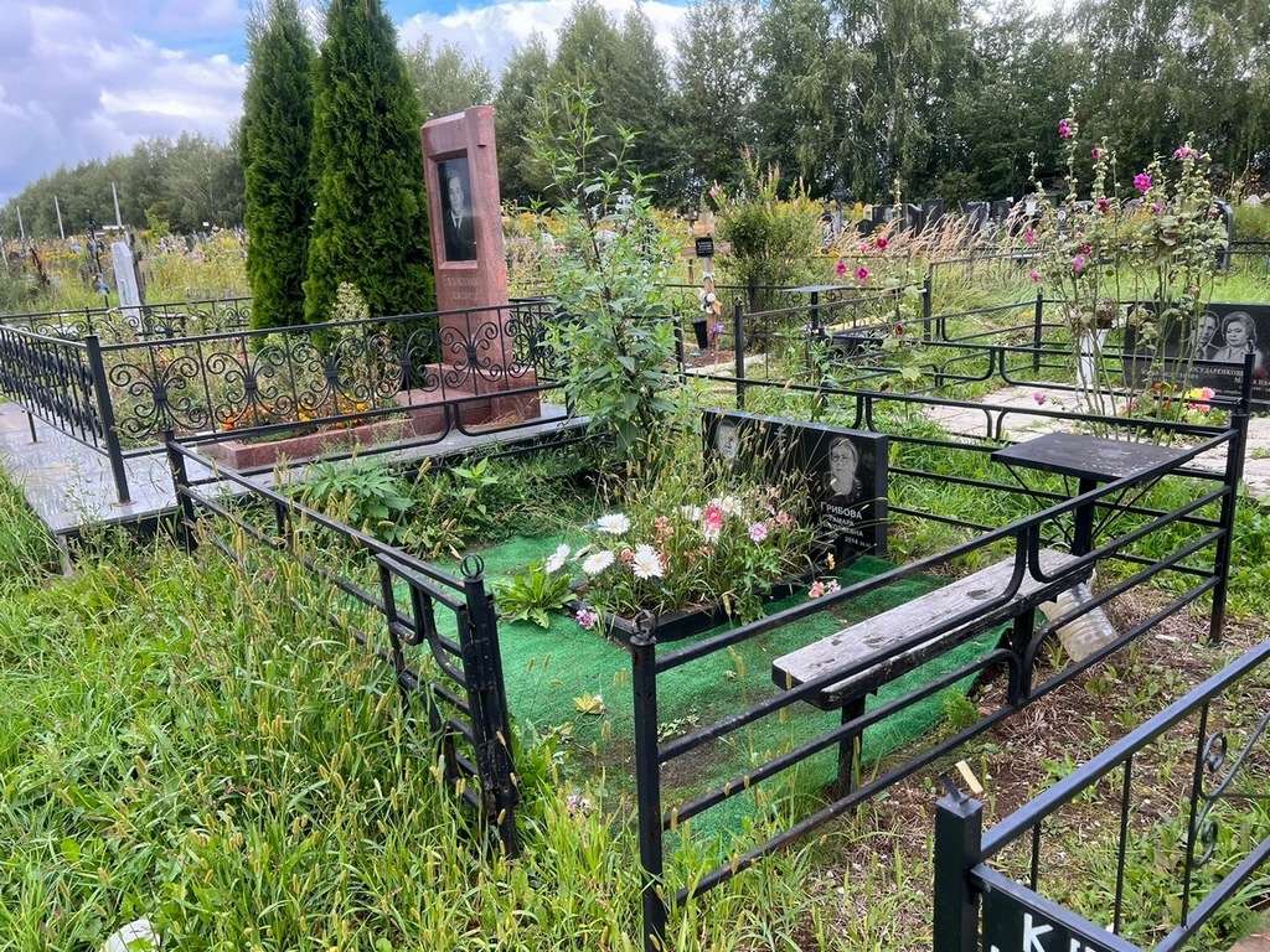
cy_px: 476
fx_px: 954
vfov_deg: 53.1
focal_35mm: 26
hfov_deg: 67.3
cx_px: 635
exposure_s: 1/581
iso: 50
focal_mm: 5.7
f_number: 1.5
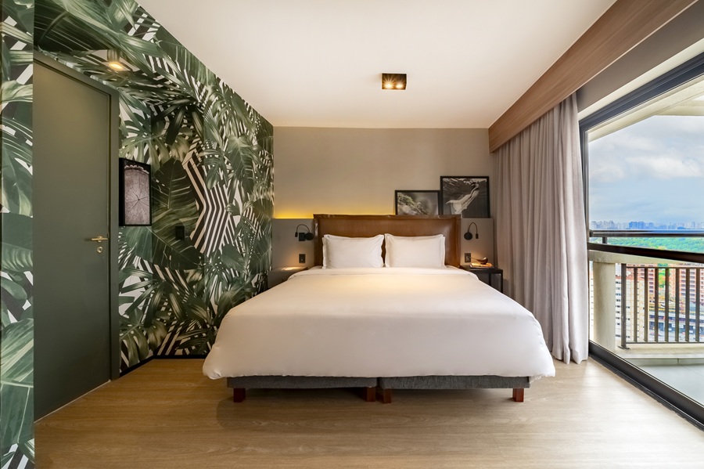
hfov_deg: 112.7
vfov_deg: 89.9
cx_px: 352
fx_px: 235
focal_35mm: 12
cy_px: 234
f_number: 11
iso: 200
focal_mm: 12
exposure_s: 1/200
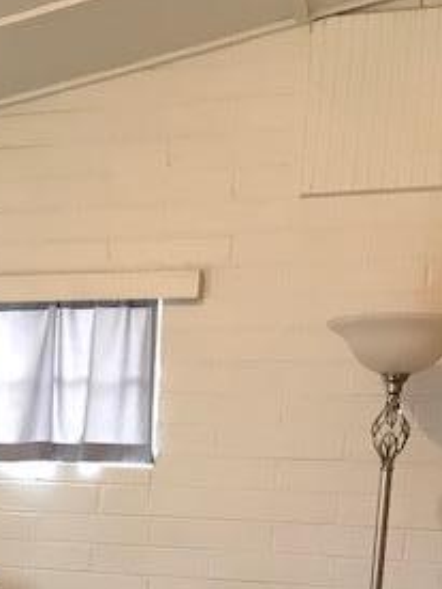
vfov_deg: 27.6
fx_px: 1107
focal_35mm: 65
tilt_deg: -7.6
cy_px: 627
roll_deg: -2.5
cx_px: -66
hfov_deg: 21.2
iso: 100
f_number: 1.8
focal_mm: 3.99
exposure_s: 1/13
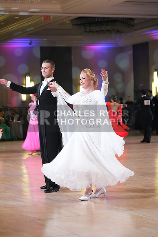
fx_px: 691
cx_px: 79
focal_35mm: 105
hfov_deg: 13.0
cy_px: 118
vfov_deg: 19.5
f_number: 4
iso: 3200
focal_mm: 105
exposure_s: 1/400
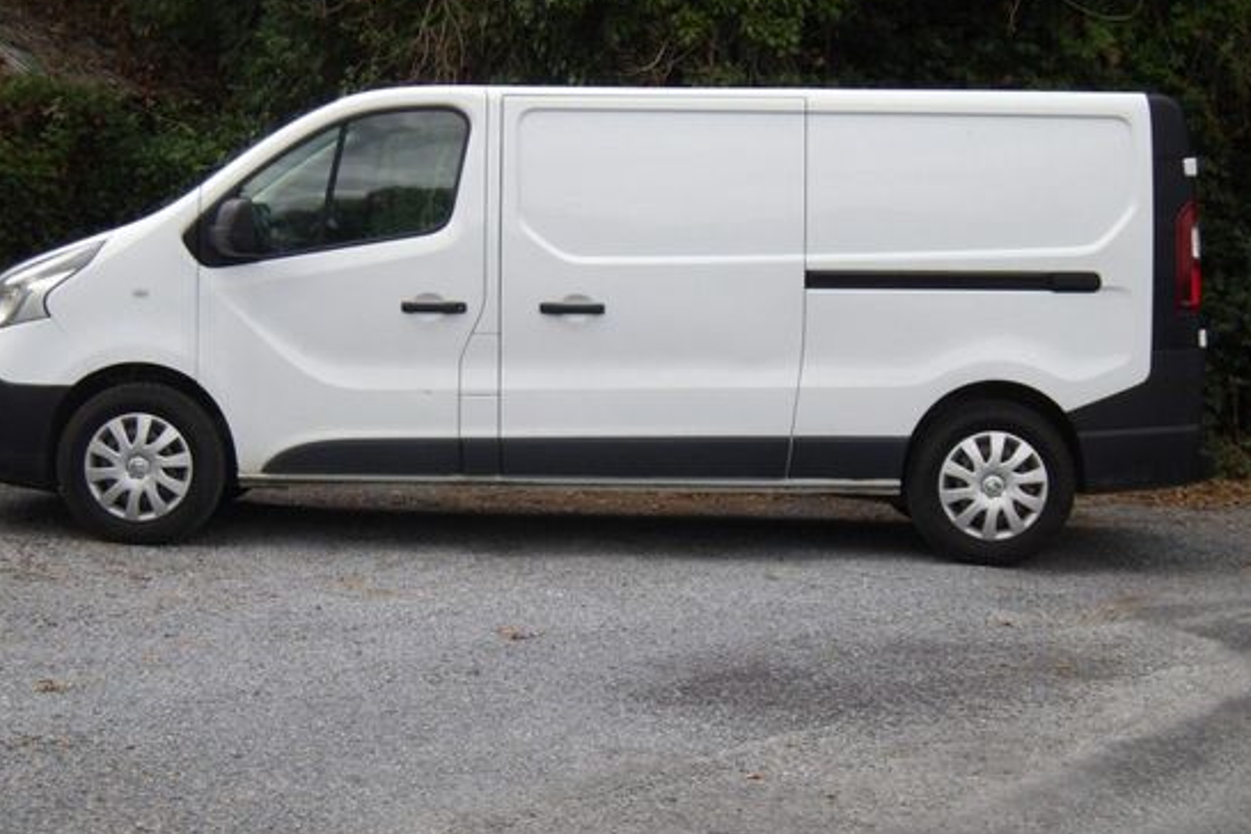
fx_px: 2780
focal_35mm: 80
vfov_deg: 17.1
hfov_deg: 25.4
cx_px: 573
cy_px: 408
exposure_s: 1/224
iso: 100
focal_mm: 12.5
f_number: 4.9
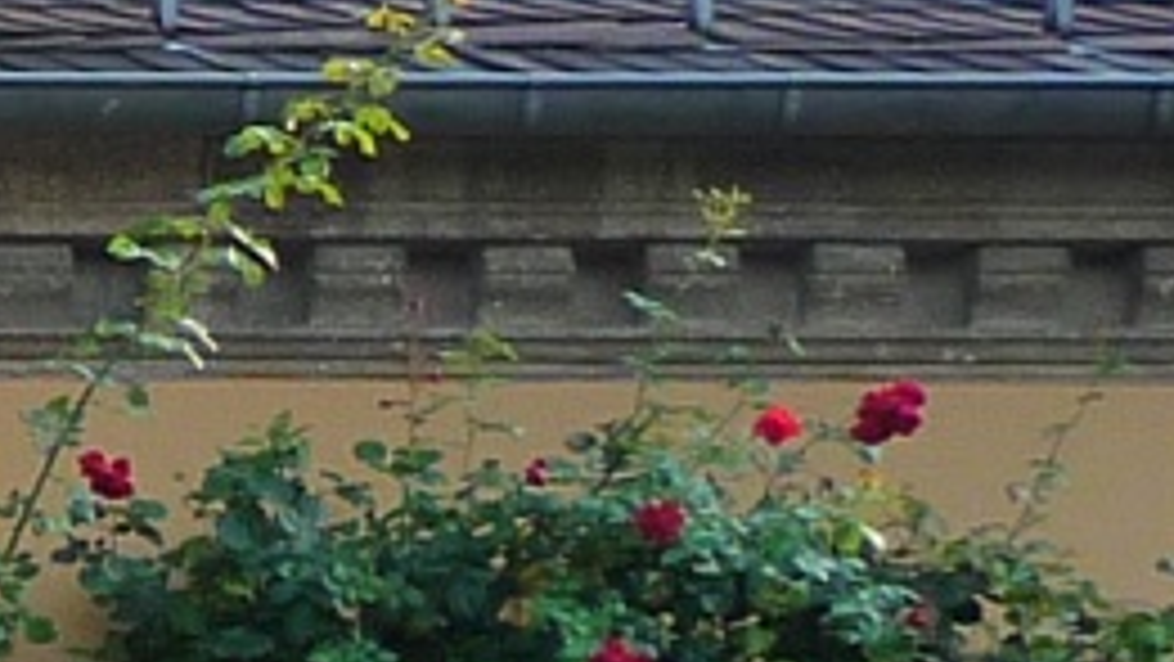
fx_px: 6228
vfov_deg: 6.1
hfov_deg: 9.0
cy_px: 698
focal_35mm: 200
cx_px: -2146
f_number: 3.4
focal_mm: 5
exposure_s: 1/200
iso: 160
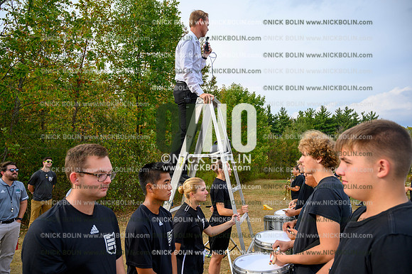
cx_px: 206
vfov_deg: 53.1
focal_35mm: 24
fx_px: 274
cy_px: 137
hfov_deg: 73.8
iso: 200
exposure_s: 1/640
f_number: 4.5
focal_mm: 24
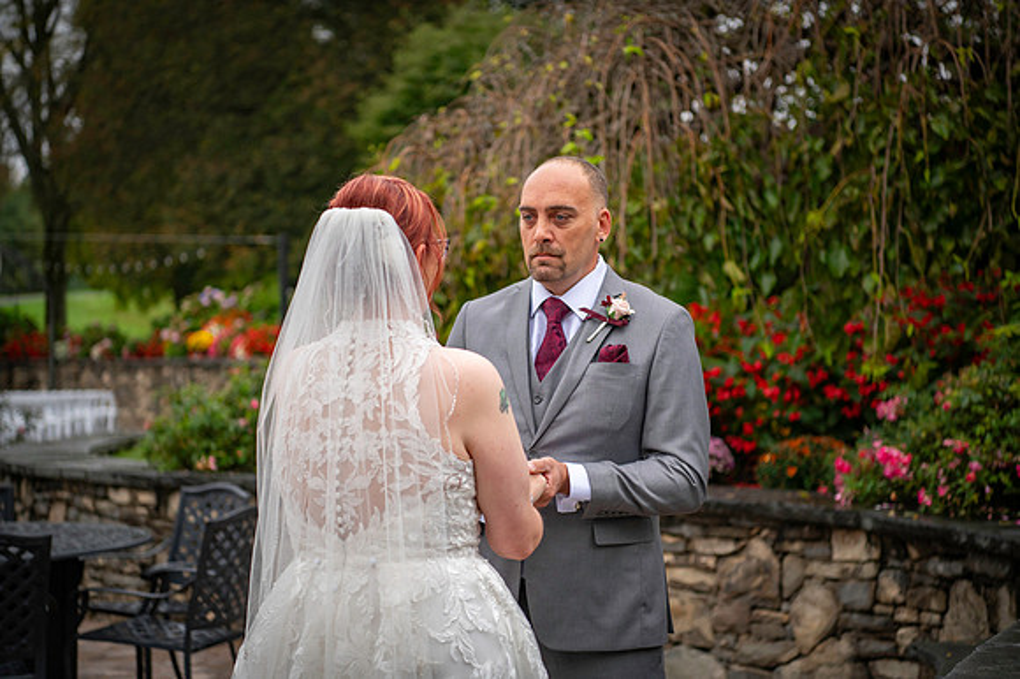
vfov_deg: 19.4
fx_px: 1982
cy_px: 340
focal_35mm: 70
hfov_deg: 28.9
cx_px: 510
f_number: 2.8
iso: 800
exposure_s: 1/2500
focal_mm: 70
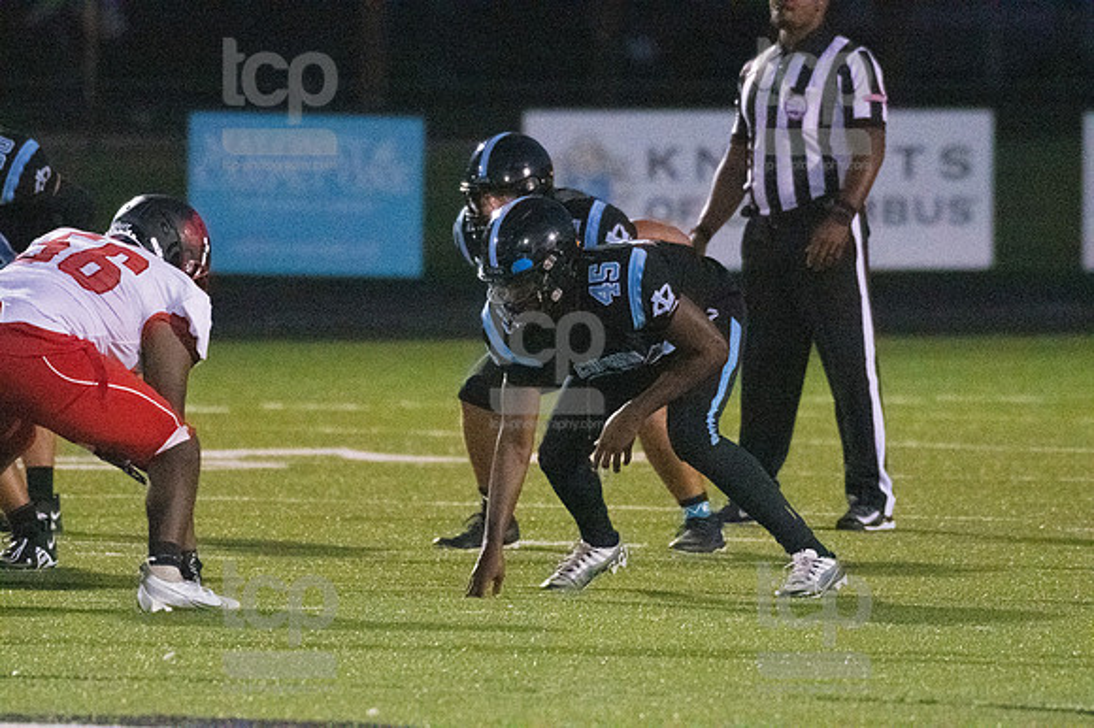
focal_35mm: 585
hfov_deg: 3.5
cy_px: 364
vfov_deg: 2.3
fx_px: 17767
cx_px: 547
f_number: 5.6
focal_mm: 390
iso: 10000
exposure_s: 1/1600
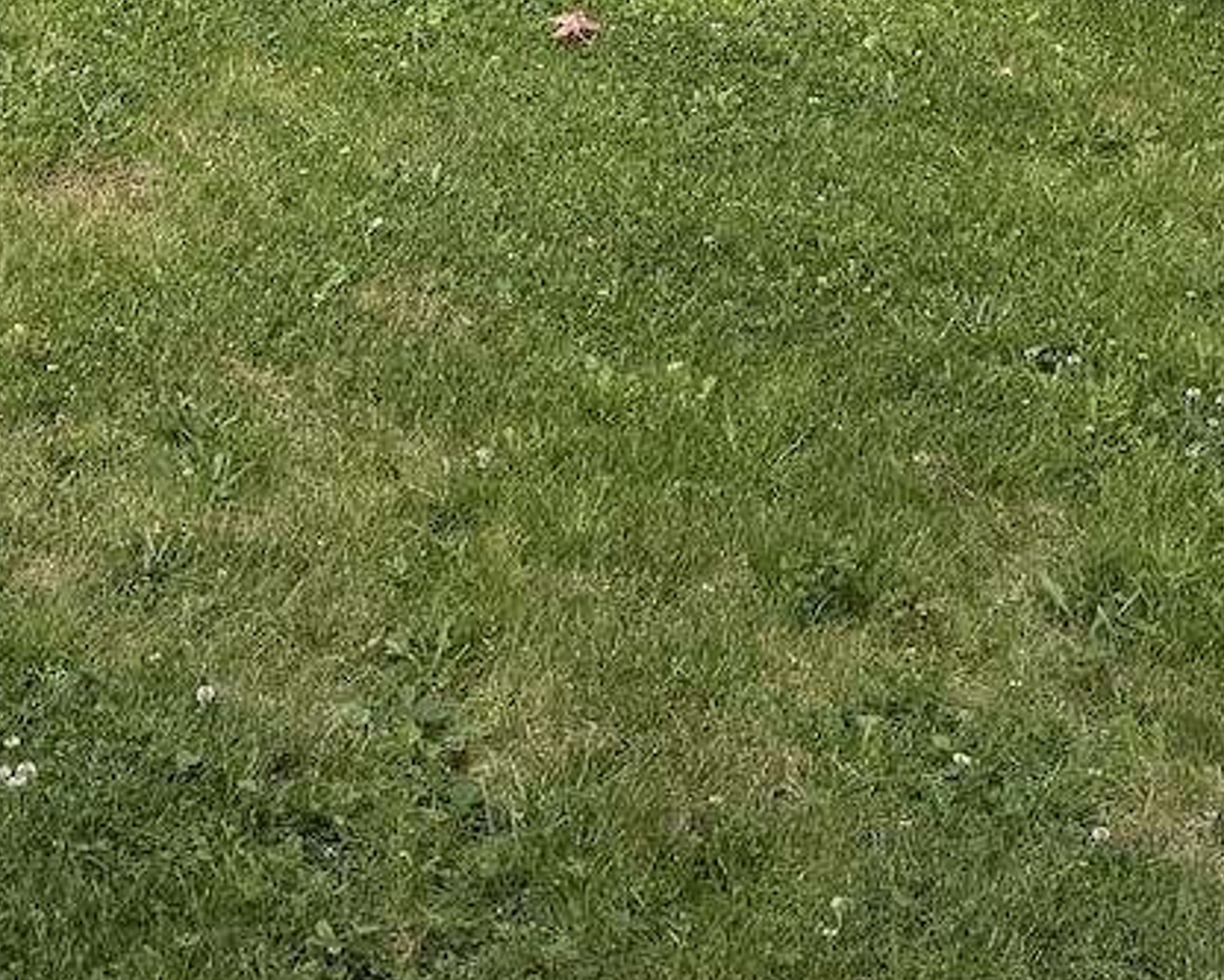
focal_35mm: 108
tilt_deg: +1.0
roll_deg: -1.3
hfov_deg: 17.5
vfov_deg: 12.7
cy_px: -912
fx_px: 3913
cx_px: 147
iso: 80
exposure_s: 1/2907
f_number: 1.78
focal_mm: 6.76
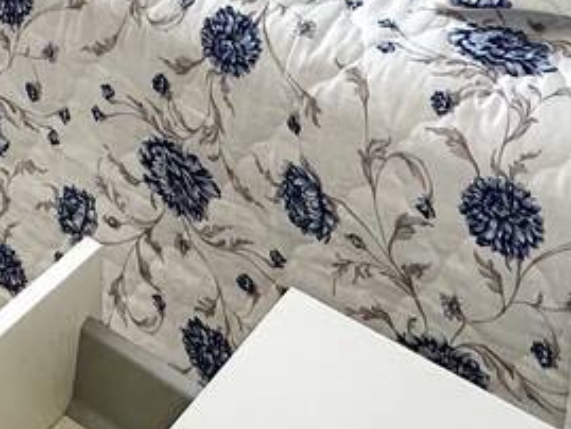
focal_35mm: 75
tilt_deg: -2.9
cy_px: -546
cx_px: -36
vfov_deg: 14.4
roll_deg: -0.3
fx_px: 1238
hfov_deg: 24.5
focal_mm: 2.22
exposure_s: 1/120
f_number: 2.2
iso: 64
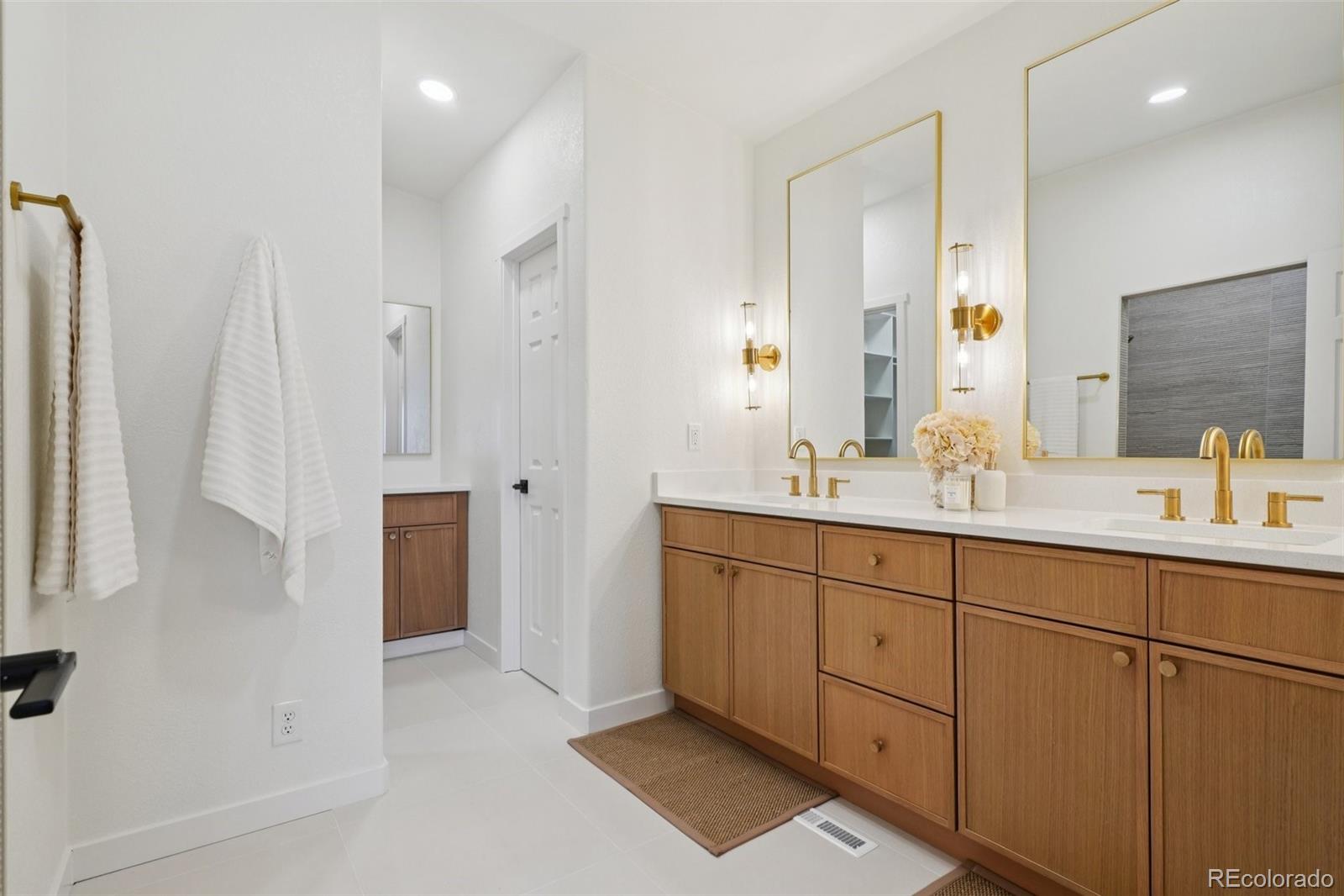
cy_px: 448
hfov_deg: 95.0
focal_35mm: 16
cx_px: 672
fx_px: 616
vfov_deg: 72.0
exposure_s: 1/30
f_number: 8
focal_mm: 11
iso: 250
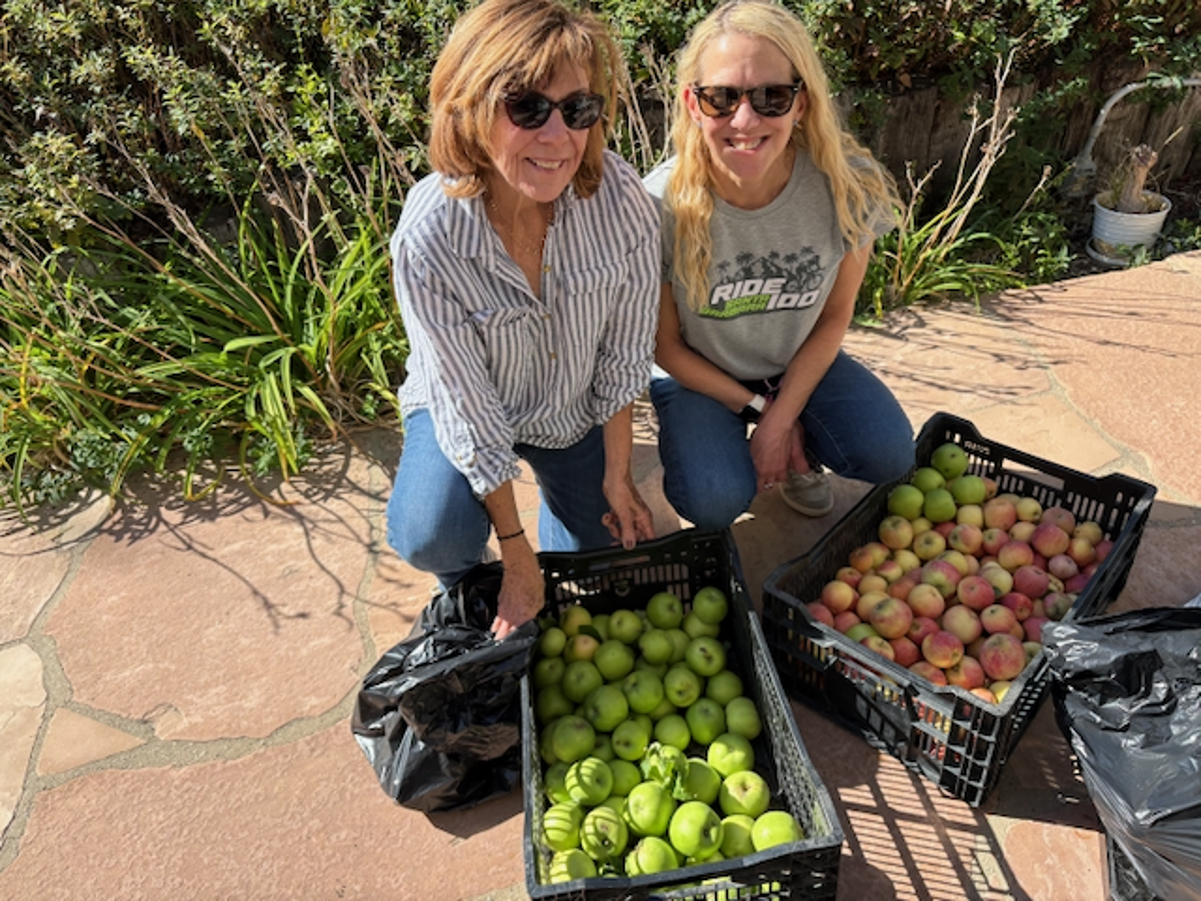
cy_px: 450
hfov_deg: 67.3
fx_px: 902
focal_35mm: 26
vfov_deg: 53.1
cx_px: 600
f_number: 1.6
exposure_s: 1/1155
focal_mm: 5.96
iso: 50
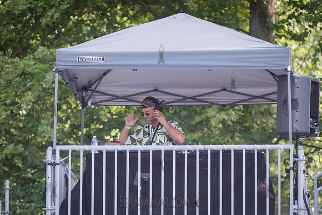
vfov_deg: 4.8
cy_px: 99
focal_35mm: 287
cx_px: 131
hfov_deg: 7.2
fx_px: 2567
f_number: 4.5
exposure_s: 1/400
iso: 500
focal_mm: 170
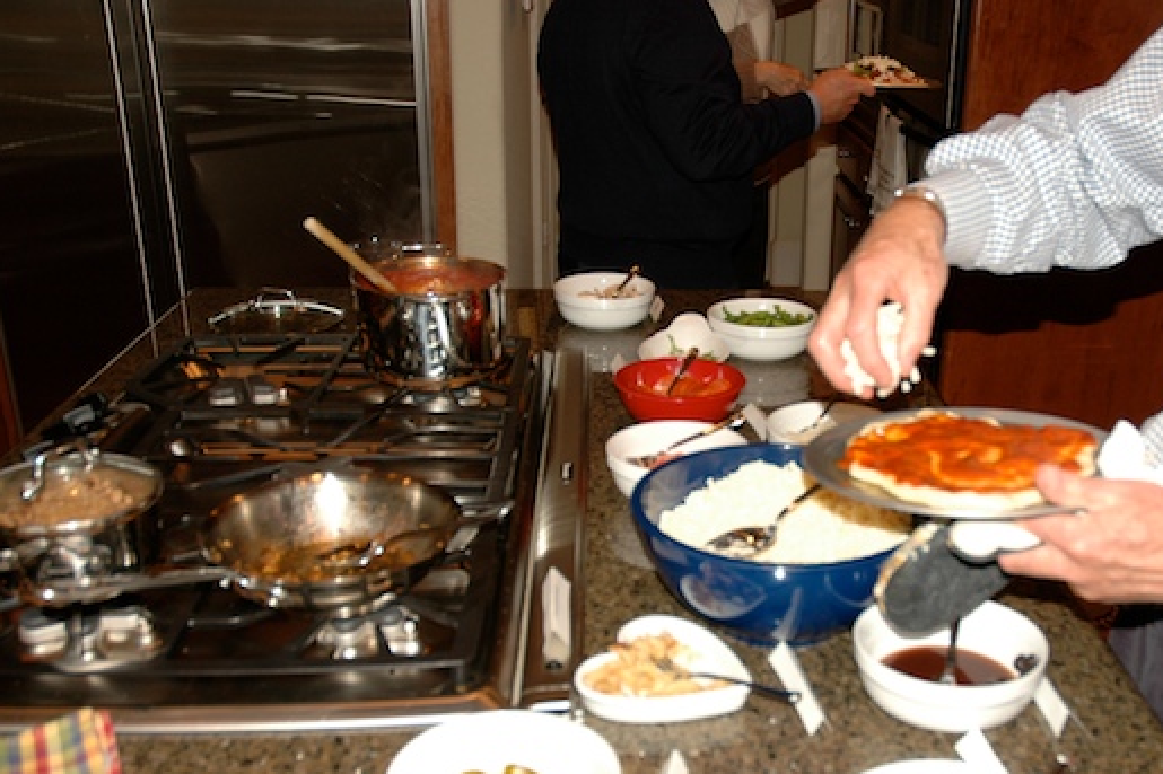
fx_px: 1324
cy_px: 463
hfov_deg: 47.1
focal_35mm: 41
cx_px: 714
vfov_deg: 32.5
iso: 200
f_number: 3.8
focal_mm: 22
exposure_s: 1/60
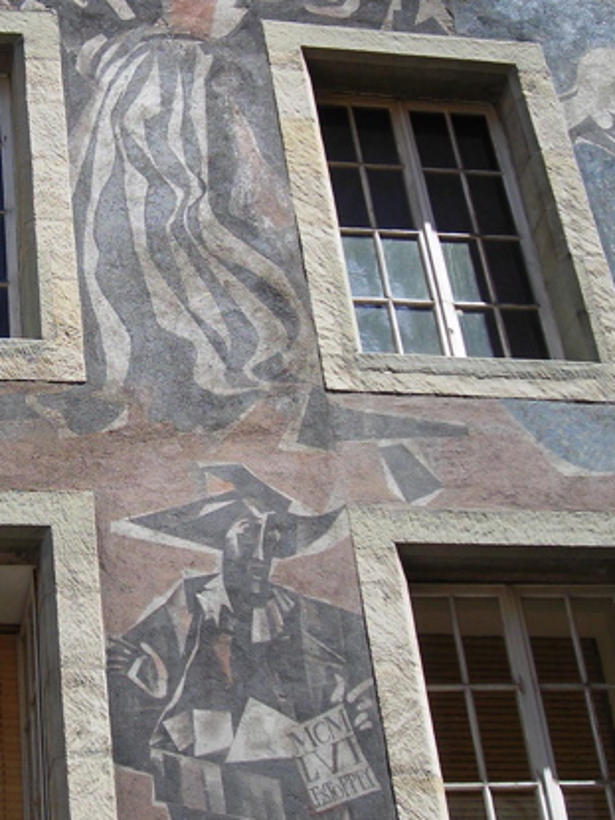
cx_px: 46
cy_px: 385
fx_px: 1849
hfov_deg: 18.5
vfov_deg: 25.0
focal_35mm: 78
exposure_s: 1/341
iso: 50
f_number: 3.2
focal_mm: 6.3
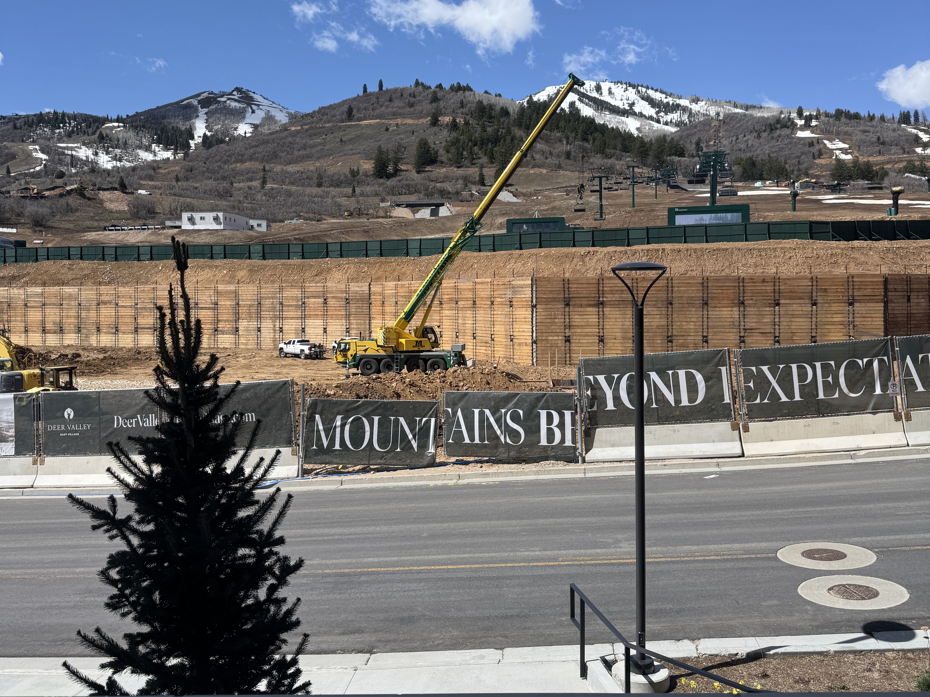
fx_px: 645
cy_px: 348
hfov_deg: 71.6
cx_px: 465
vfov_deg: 56.8
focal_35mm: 24
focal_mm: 6.76
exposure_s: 1/3802
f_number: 1.78
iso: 80
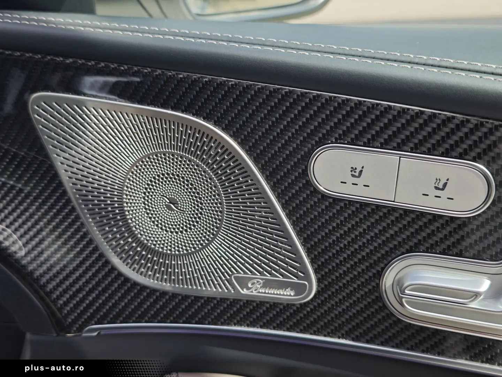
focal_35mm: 35
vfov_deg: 40.7
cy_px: 188
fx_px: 508
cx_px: 251
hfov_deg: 52.6
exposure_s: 1/630
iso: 50
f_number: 1.4
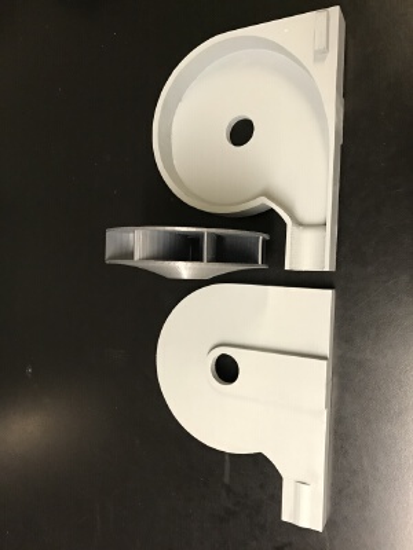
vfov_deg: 63.4
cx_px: 206
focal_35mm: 28
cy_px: 275
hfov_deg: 49.7
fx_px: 445
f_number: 1.8
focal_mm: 3.99
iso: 100
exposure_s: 1/15
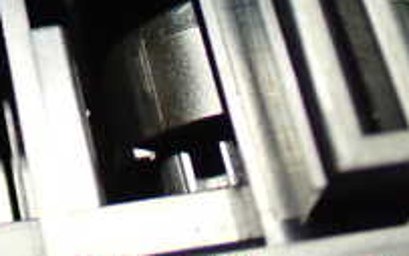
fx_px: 1327
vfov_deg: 10.6
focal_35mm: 119
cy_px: -147
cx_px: -62
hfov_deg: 16.9
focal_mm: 6.83
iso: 800
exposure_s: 1/40
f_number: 2.7
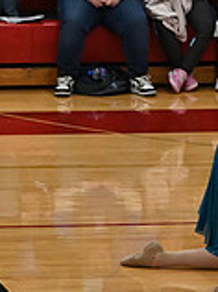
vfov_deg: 3.7
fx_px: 4471
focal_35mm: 531
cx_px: -309
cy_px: 197
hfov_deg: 2.8
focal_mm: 100
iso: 5000
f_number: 4
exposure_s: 1/400
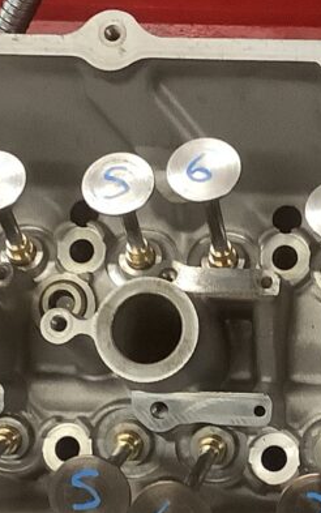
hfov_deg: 11.5
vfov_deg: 18.2
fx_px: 1594
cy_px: 329
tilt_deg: -59.3
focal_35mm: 114
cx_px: 266
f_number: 2.4
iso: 320
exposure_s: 1/60
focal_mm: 3.3
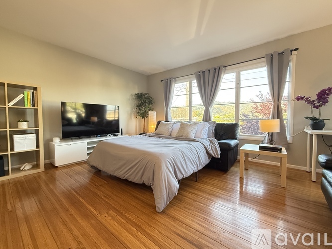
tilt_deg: -2.5
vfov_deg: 85.7
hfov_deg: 102.1
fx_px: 134
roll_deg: +0.1
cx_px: 166
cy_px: 124
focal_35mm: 14
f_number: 2.2
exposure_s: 1/120
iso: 640
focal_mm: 2.22
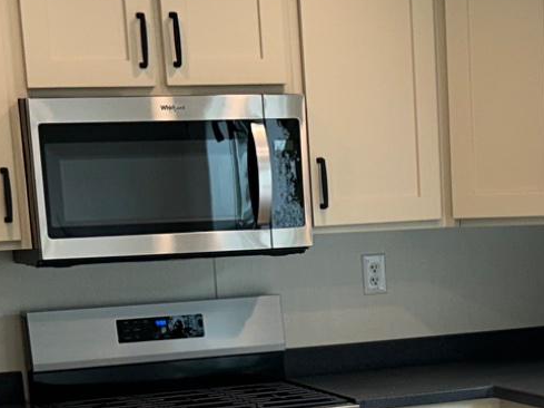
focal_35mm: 109
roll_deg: +2.3
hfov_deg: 17.9
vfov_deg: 13.1
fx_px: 1712
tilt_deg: -11.8
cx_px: 457
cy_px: 536
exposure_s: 1/120
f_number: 1.5
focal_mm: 5.7
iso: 50
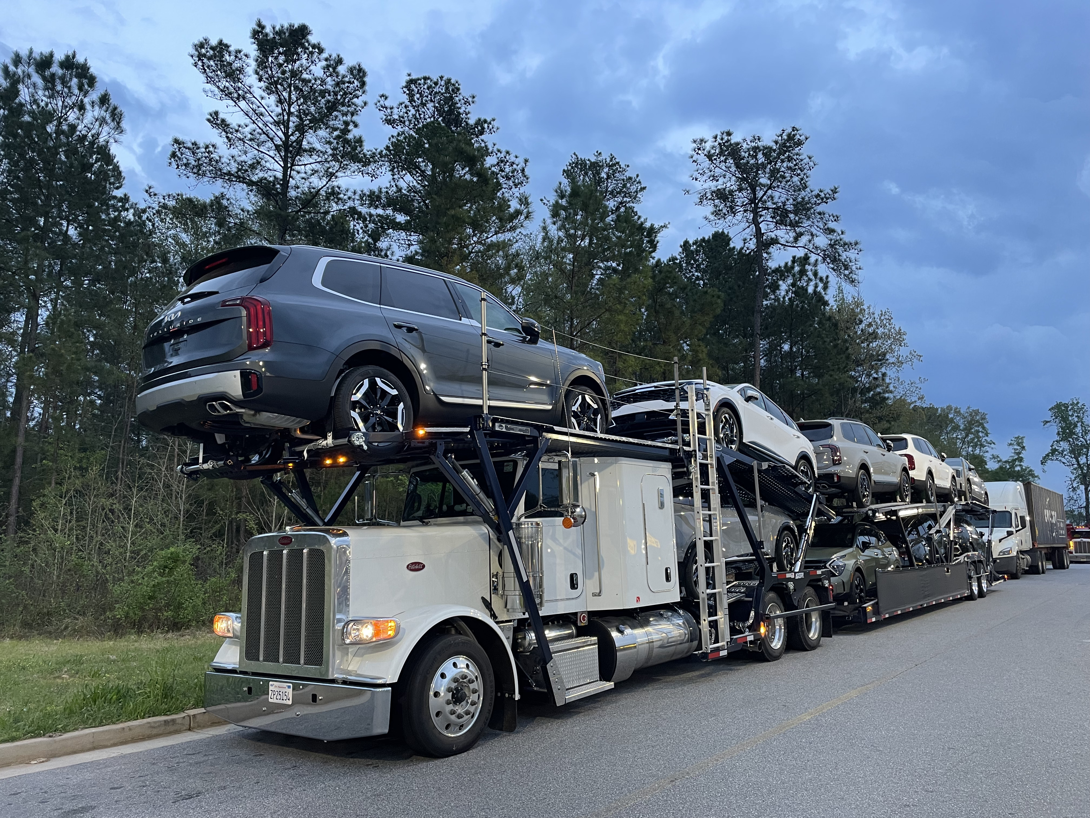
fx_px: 819
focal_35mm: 26
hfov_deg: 67.3
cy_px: 409
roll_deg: +0.9
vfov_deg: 53.1
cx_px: 545
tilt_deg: +10.9
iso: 125
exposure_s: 1/60
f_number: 1.6
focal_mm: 4.2
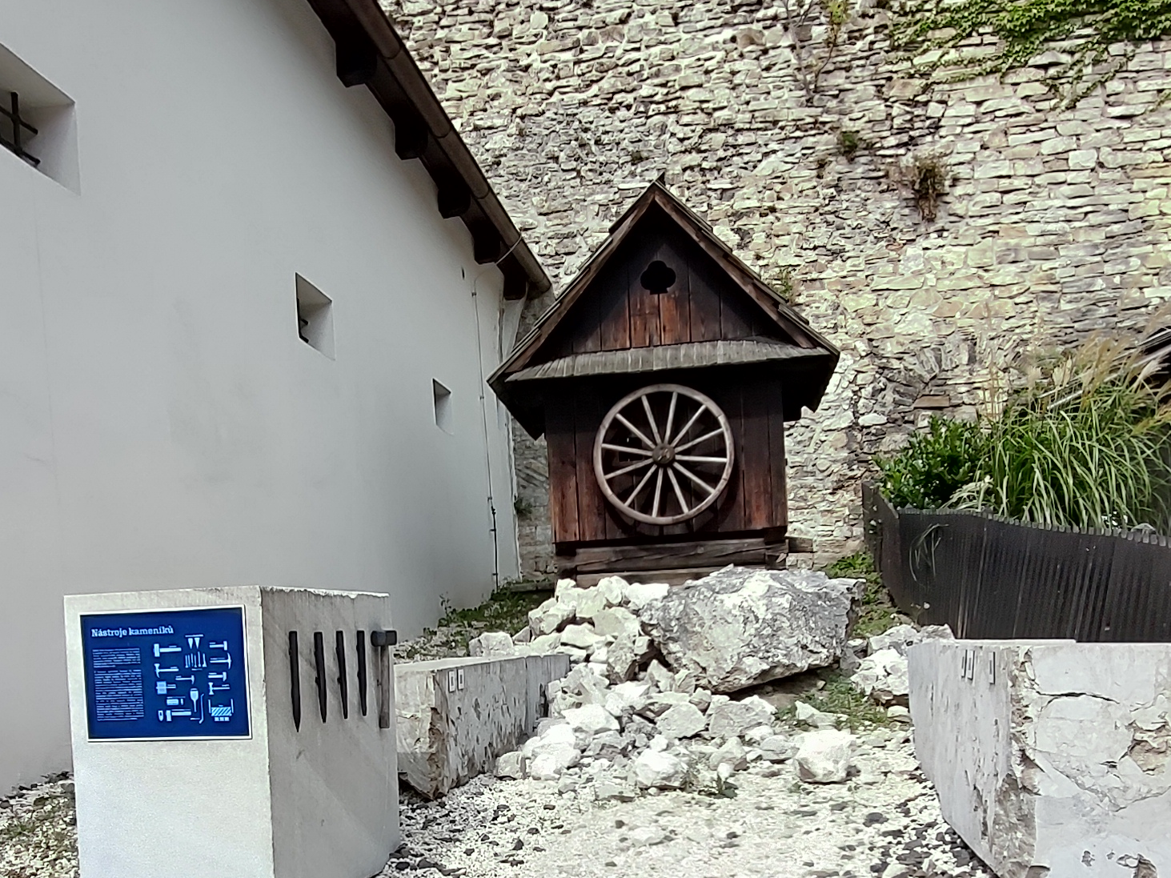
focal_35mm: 29
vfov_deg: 44.7
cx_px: 538
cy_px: 755
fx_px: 981
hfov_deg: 61.6
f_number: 2.2
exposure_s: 1/999
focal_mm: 1.66
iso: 50
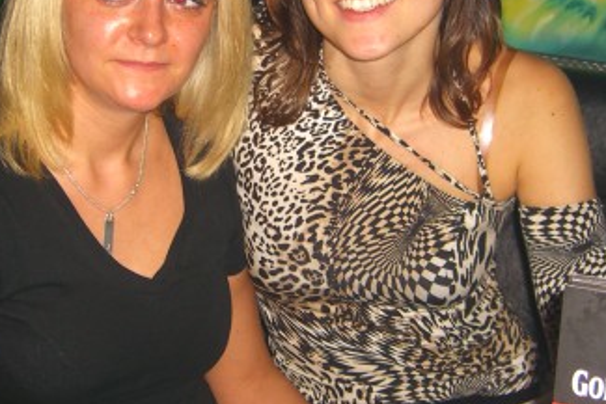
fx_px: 1229
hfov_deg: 27.7
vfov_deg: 18.7
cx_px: 261
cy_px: 182
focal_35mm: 73
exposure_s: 1/60
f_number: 2.8
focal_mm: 7.9
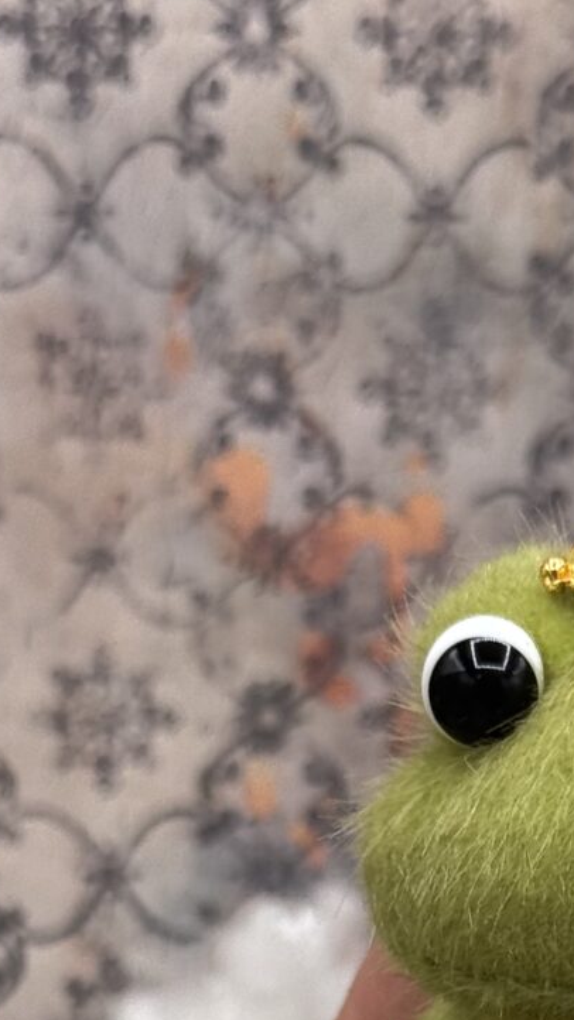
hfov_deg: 8.7
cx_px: 570
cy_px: 1310
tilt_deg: -33.7
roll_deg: -3.3
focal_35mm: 139
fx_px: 3762
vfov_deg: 14.8
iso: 50
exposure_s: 1/217
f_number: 1.78
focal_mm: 6.76
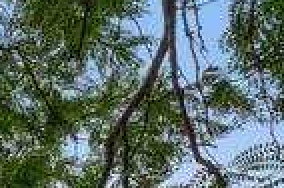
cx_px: -465
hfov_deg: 12.7
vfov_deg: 10.2
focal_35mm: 108
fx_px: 850
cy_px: 510
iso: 320
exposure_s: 1/320
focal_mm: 17
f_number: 7.1
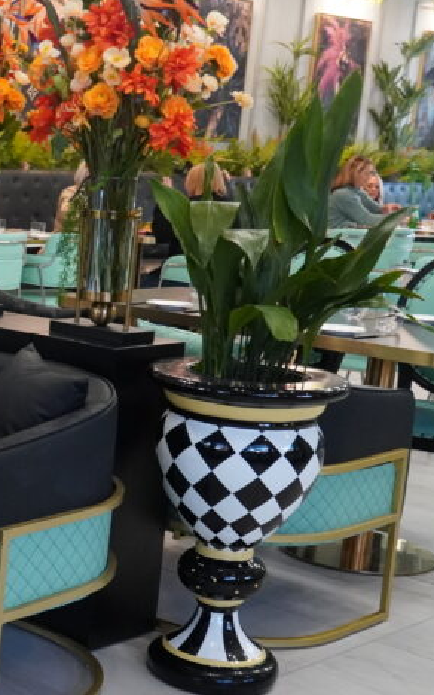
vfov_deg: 30.4
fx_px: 1268
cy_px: 465
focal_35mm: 67
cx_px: -163
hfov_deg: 17.9
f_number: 4
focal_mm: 20
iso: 2500
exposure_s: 1/50
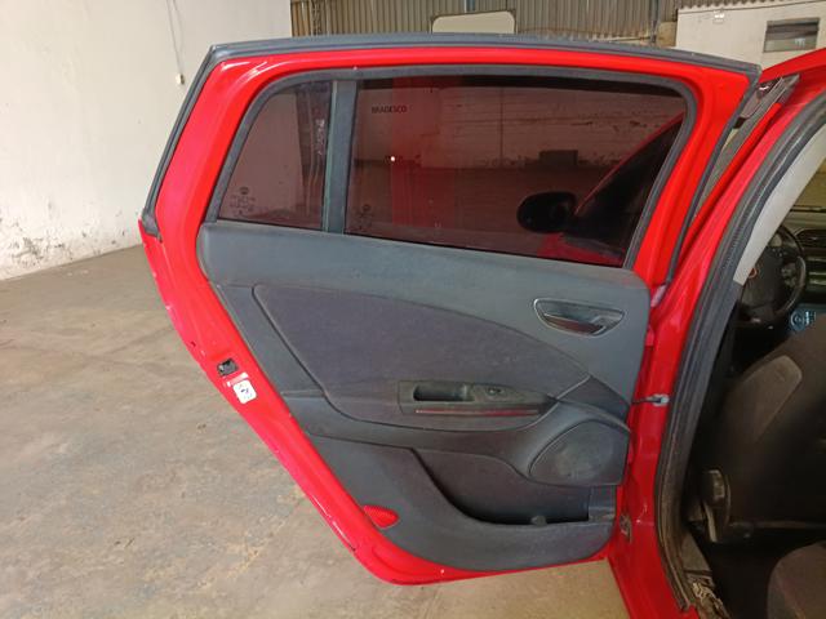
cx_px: 413
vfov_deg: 53.1
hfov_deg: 67.3
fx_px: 620
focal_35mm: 26
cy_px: 310
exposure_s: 1/40
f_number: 1.8
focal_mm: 4.81
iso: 943
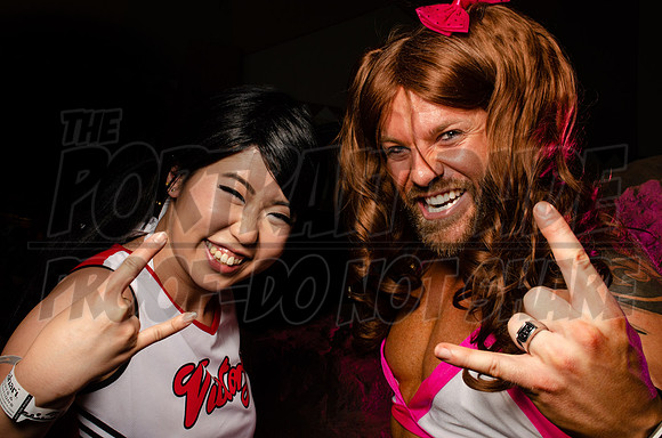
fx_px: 936
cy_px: 219
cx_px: 331
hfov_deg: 39.0
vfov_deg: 26.4
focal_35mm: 51
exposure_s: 1/125
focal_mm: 34
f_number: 19
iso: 200
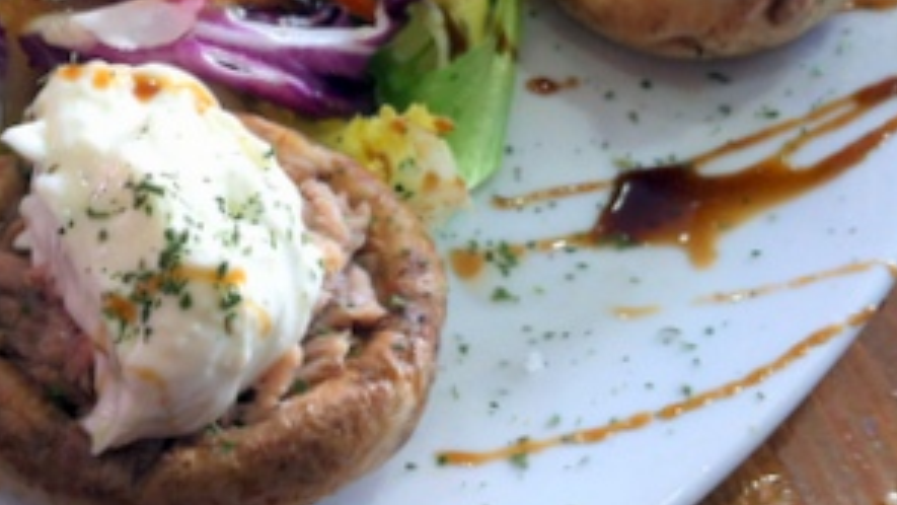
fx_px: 1475
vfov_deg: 19.3
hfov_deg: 33.1
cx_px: 216
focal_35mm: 62
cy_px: 129
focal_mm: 3.85
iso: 125
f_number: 2.8
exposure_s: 1/15
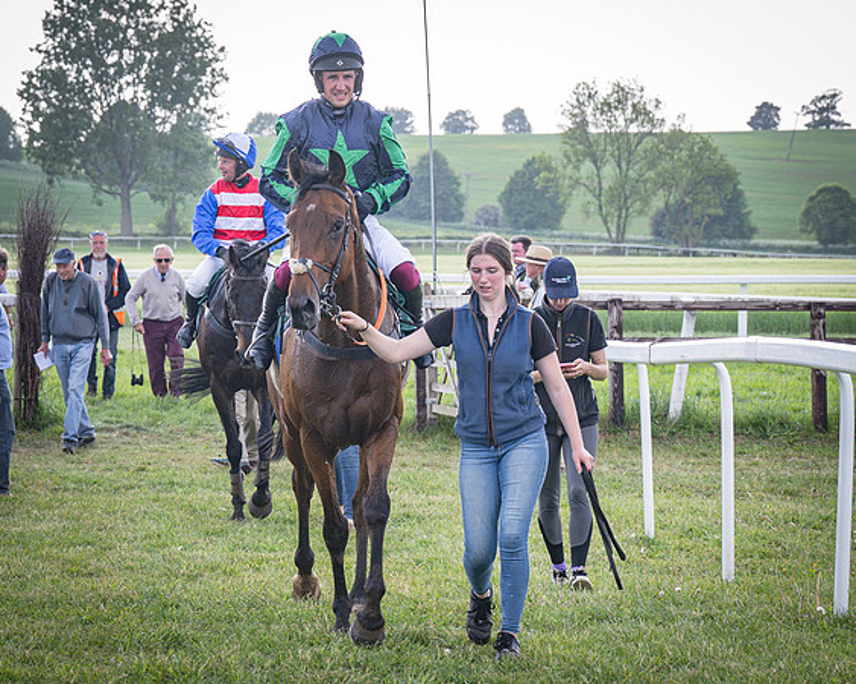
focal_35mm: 145
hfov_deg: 13.3
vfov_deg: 10.7
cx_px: 302
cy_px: 270
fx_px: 3661
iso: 200
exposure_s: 1/500
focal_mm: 70
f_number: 5
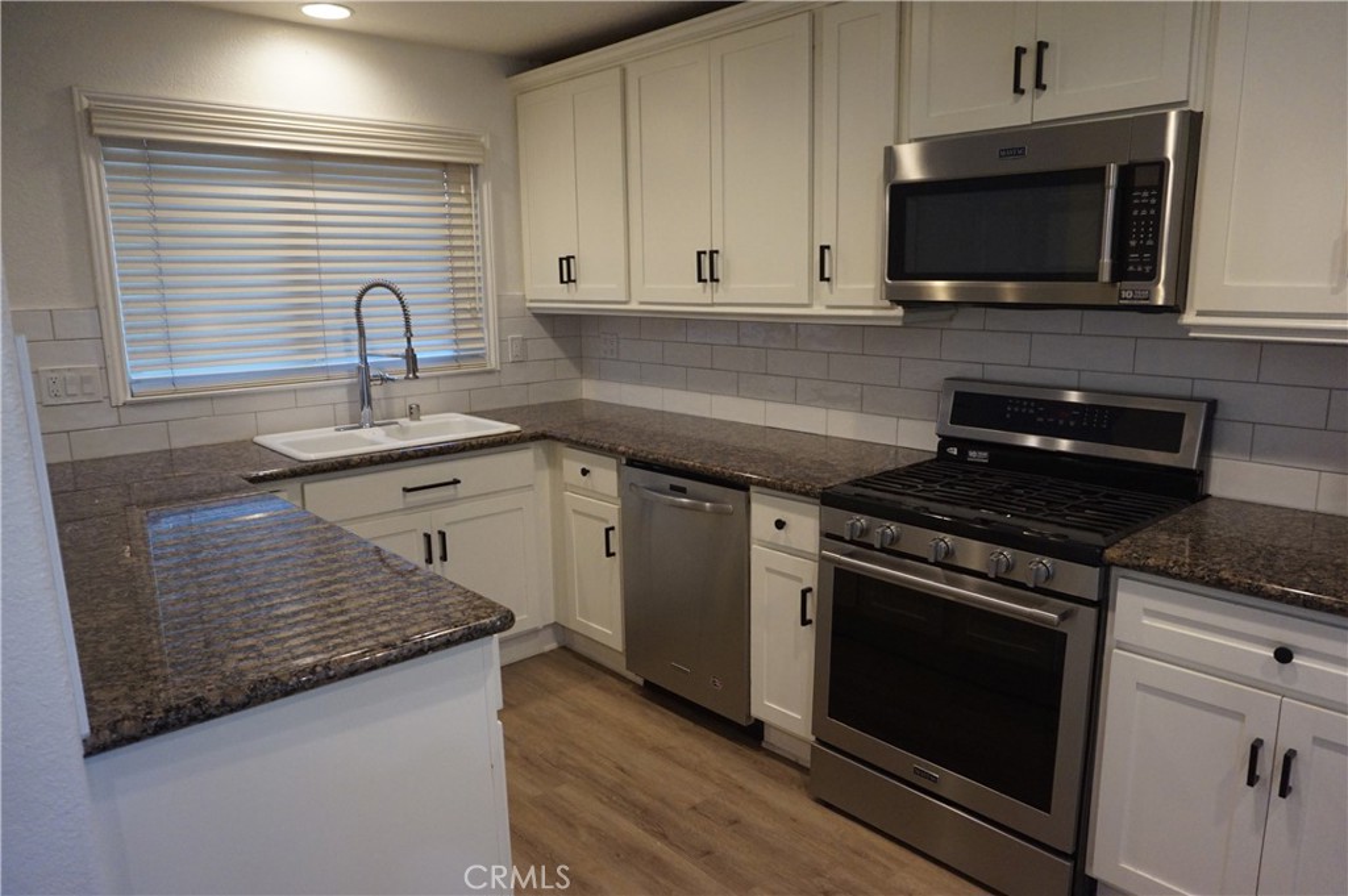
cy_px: 448
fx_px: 898
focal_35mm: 24
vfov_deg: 53.1
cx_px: 674
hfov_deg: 73.8
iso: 1600
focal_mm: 16
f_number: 4
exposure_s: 1/160
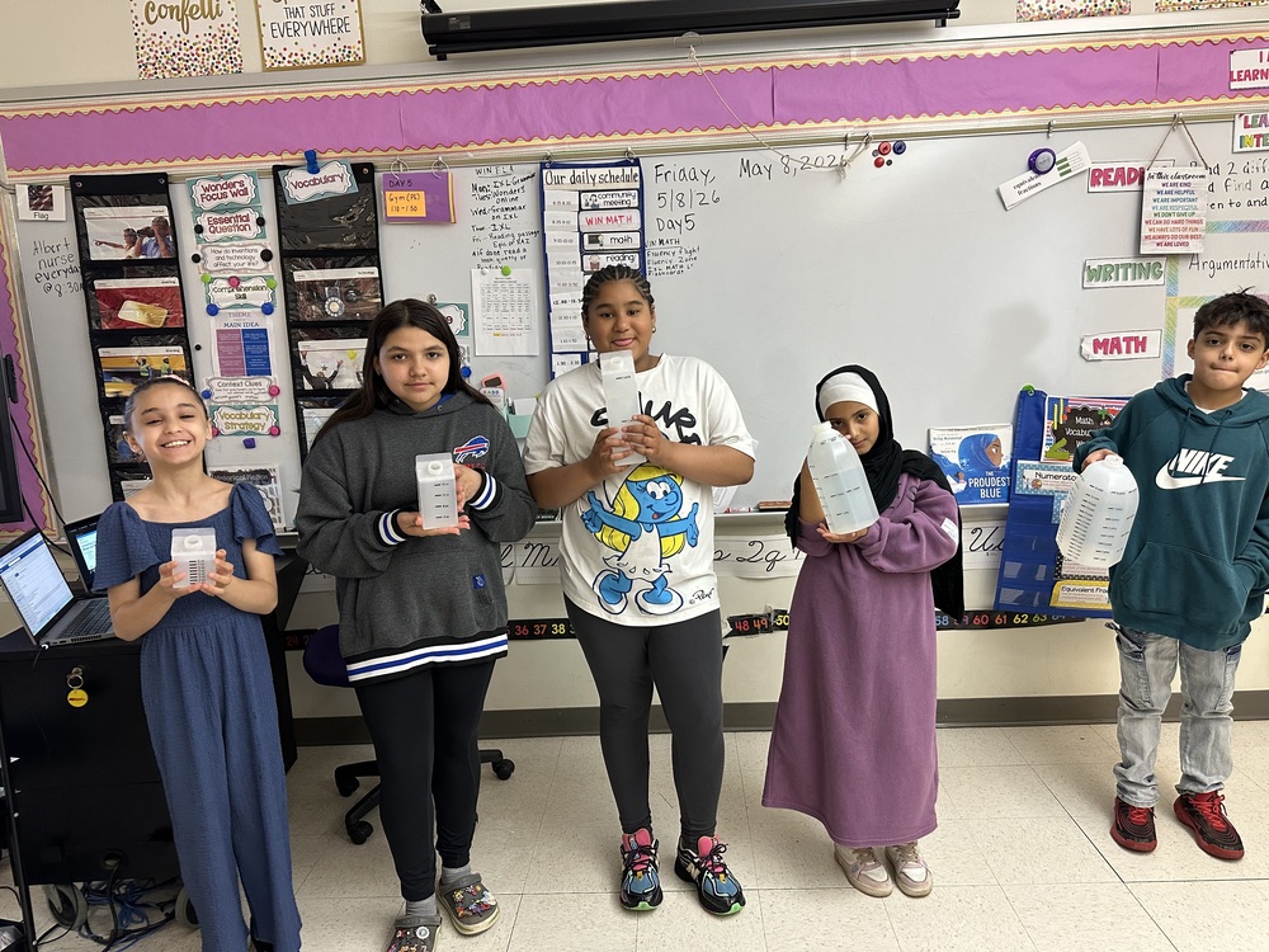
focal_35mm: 24
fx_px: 880
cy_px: 476
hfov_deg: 71.6
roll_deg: +2.8
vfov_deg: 56.8
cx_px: 634
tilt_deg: -9.7
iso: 320
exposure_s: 1/60
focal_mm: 6.86
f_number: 1.78
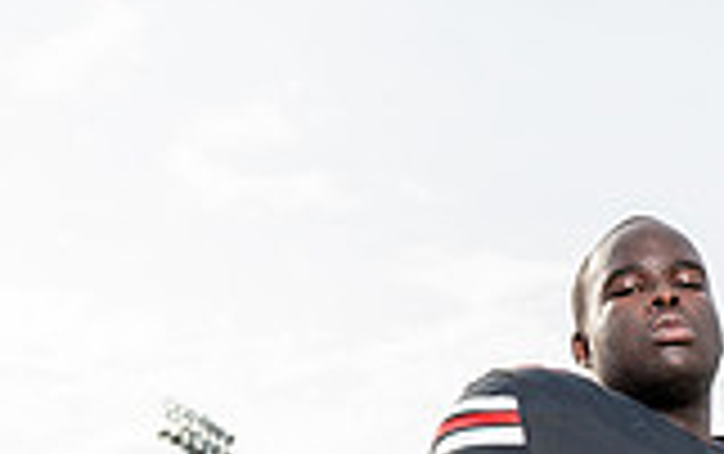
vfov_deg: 12.3
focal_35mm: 91
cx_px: 553
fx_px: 1797
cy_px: 984
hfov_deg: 22.5
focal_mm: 32
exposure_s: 1/250
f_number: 6.3
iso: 100
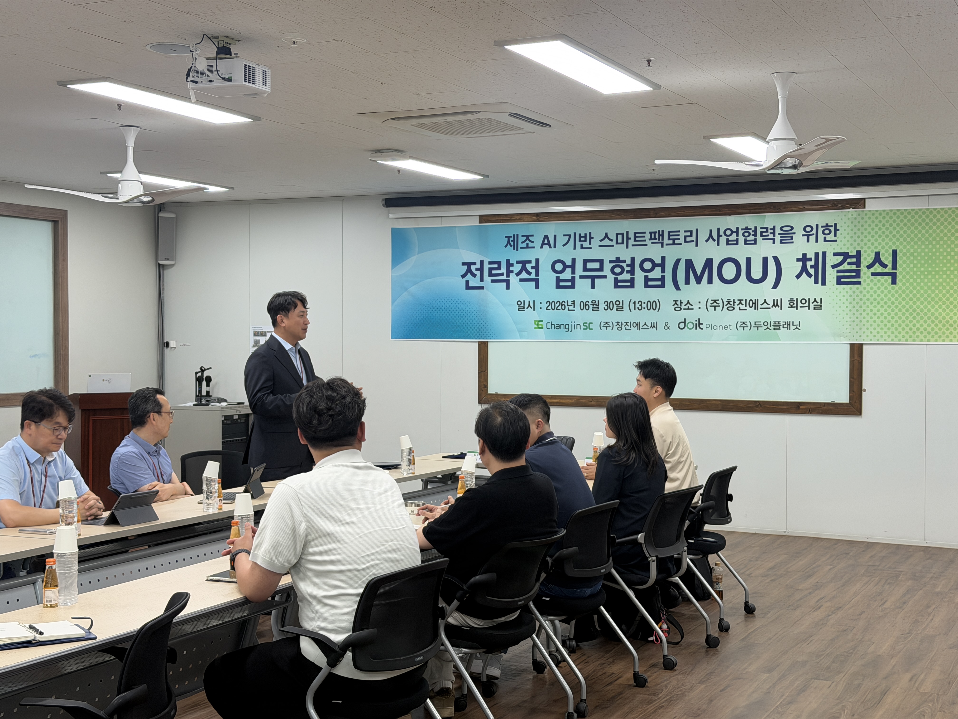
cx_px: 479
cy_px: 360
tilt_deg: -1.1
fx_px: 1328
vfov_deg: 30.3
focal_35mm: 48
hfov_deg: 39.7
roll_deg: +0.5
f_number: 1.78
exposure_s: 1/60
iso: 64
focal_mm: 6.76
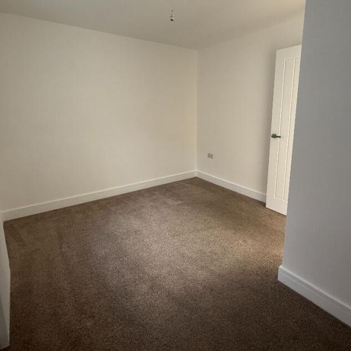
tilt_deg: -10.8
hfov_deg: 74.7
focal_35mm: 20
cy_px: 152
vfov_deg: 74.5
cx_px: 191
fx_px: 229
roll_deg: +0.6
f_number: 2.2
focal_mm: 2.22
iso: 320
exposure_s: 1/121
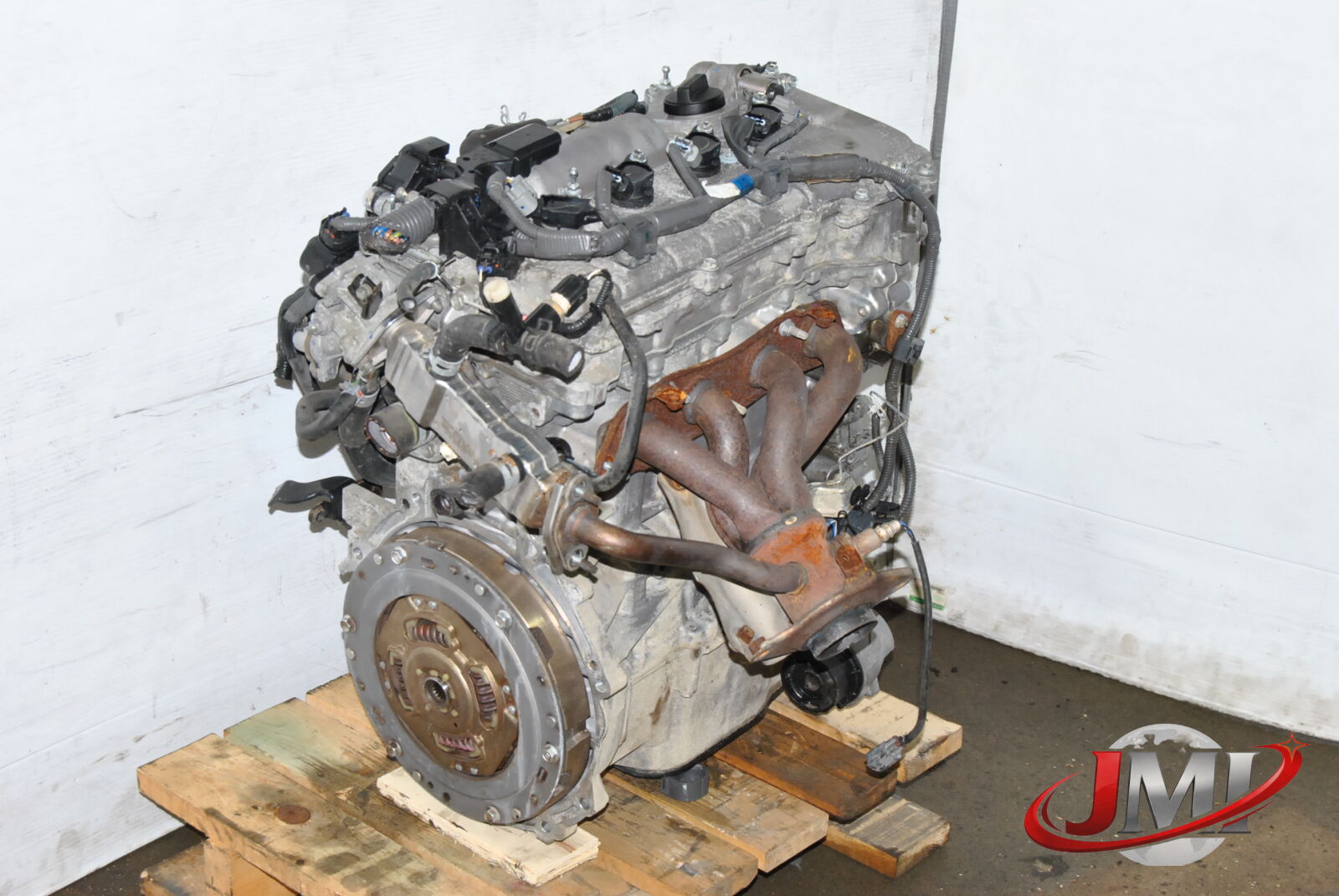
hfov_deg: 29.8
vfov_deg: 20.2
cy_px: 448
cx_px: 670
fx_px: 2514
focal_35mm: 68
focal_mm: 45
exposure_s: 1/200
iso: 800
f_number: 11
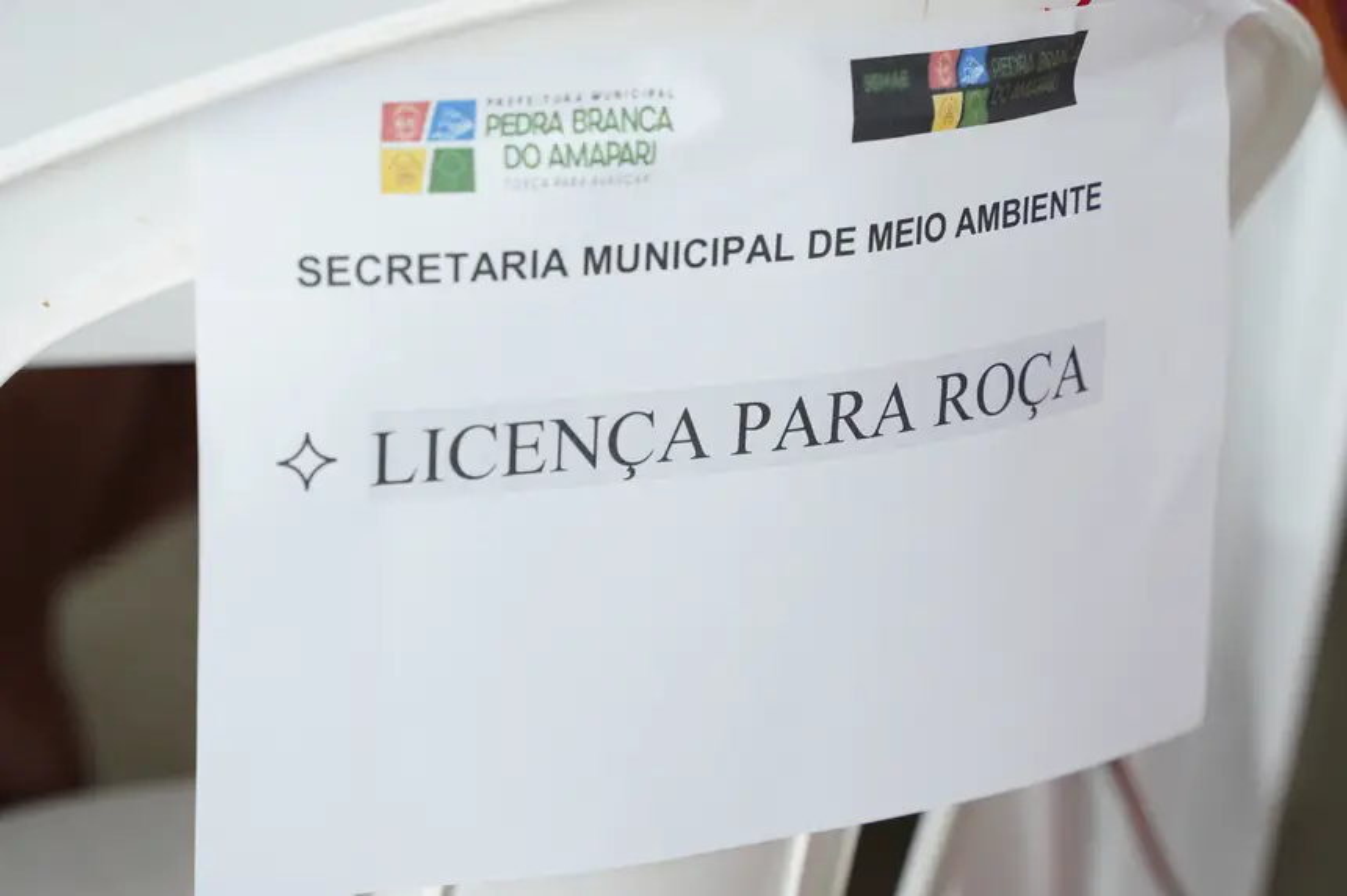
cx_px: 674
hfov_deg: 21.3
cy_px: 448
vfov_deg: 14.2
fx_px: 3589
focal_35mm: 96
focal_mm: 64.5
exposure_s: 1/200
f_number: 3.5
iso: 3200
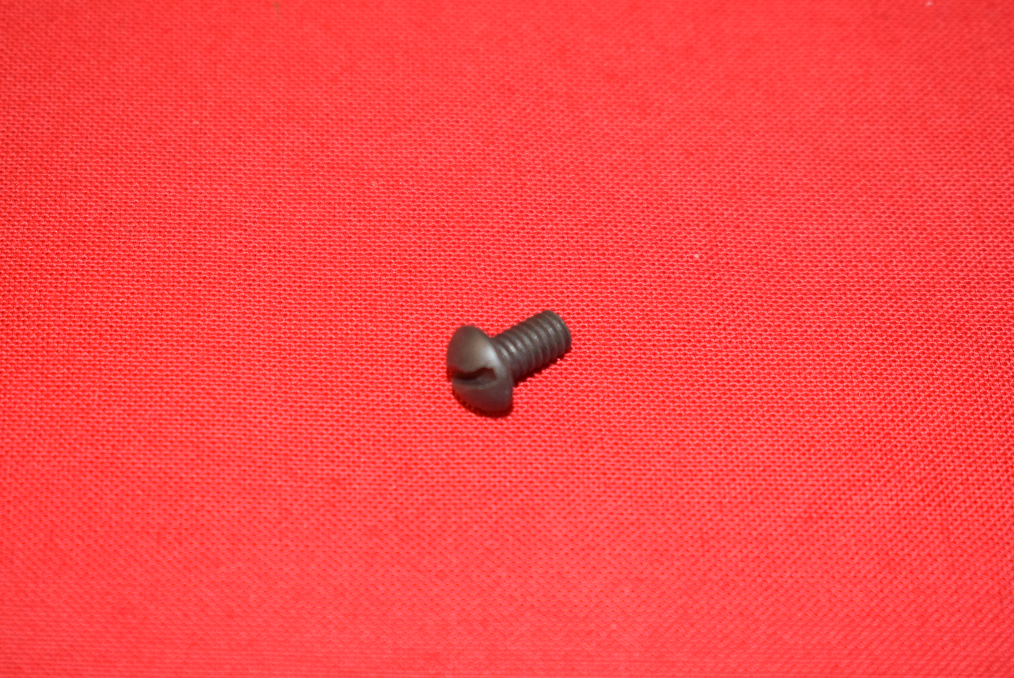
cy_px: 339
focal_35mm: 82
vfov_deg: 16.6
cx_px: 507
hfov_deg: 24.6
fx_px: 2325
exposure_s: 1/60
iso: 800
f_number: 5.6
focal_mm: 55
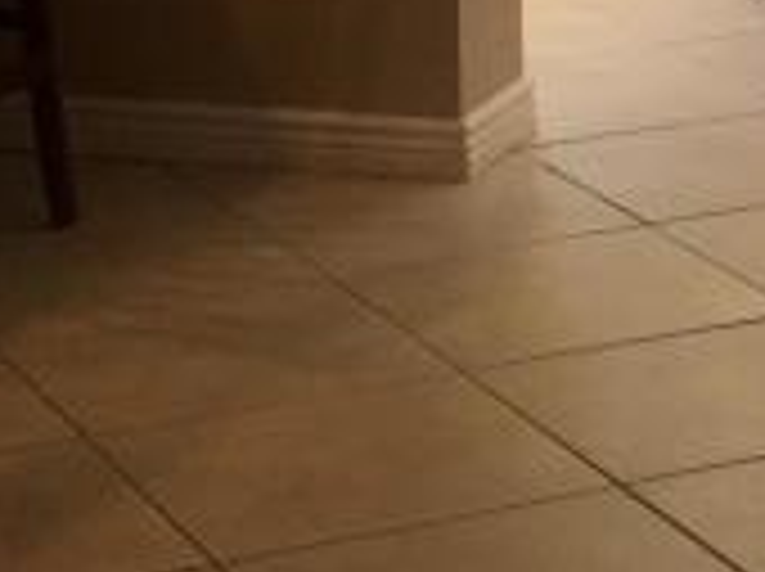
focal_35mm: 175
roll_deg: +0.4
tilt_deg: -6.5
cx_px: 891
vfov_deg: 8.3
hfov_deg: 11.1
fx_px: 3862
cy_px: -320
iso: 50
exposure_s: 1/120
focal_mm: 4.15
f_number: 2.2
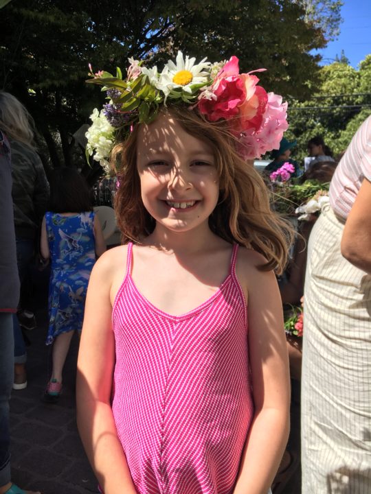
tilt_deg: -7.1
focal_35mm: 29
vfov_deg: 61.7
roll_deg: -0.4
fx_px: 414
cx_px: 186
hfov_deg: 48.2
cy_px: 247
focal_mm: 4.15
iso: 25
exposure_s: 1/1261
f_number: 2.2
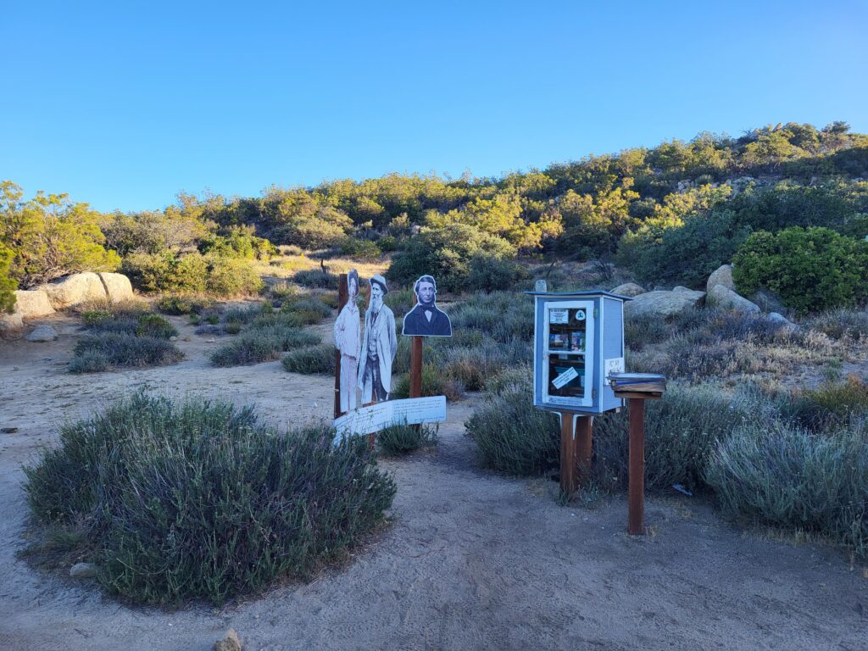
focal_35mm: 26
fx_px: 652
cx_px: 434
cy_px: 326
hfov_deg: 67.3
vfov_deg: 53.1
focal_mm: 5.4
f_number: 1.8
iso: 40
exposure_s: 1/574
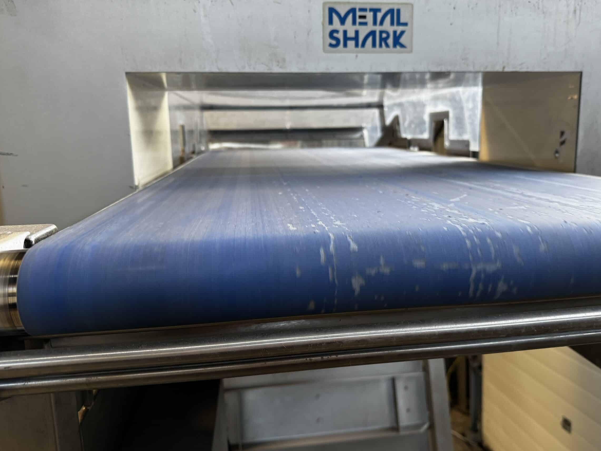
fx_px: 469
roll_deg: +1.6
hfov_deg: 65.2
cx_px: 325
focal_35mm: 27
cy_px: 206
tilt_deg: -2.5
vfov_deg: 51.3
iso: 200
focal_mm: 6.76
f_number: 1.78
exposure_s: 1/85
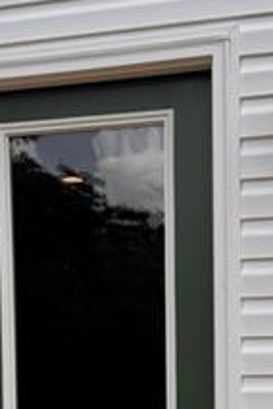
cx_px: 229
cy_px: 457
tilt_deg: -2.3
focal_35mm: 90
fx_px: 1024
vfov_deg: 21.4
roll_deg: -1.4
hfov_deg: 15.1
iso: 80
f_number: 1.78
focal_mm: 6.76
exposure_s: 1/4310
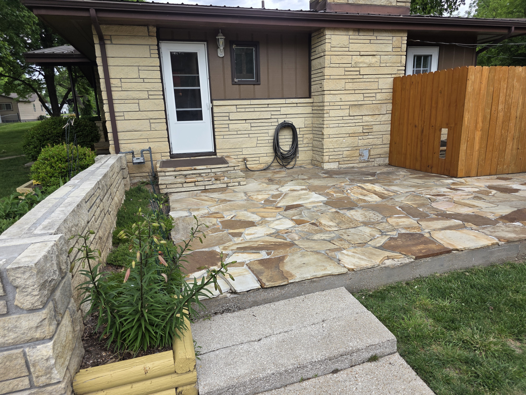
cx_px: 263
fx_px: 349
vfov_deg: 58.9
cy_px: 198
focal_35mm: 23
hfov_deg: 73.9
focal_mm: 6.3
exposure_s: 1/359
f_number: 1.7
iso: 50
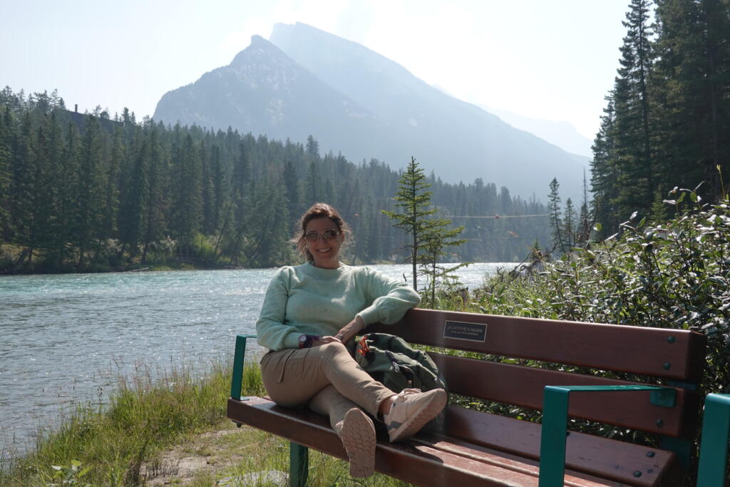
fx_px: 831
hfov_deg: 47.4
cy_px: 244
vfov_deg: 32.6
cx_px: 365
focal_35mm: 41
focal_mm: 15.28
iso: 100
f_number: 4
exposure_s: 1/800
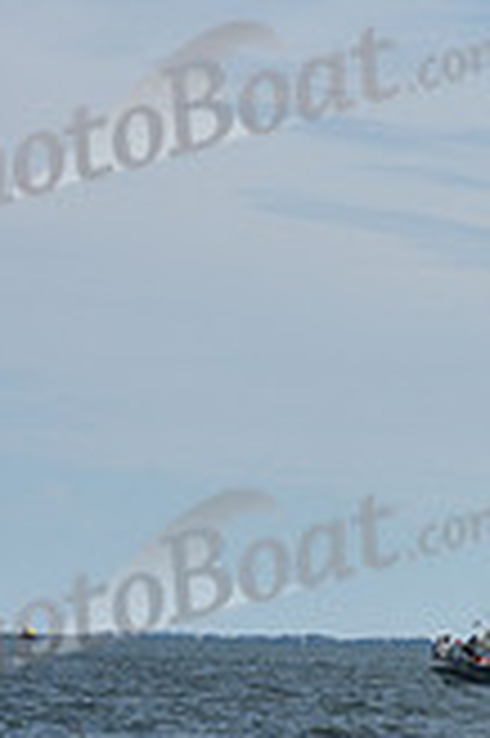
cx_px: 748
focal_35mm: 305
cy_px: 288
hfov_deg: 4.5
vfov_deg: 6.8
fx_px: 6240
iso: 320
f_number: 11
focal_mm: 86
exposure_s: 1/1000
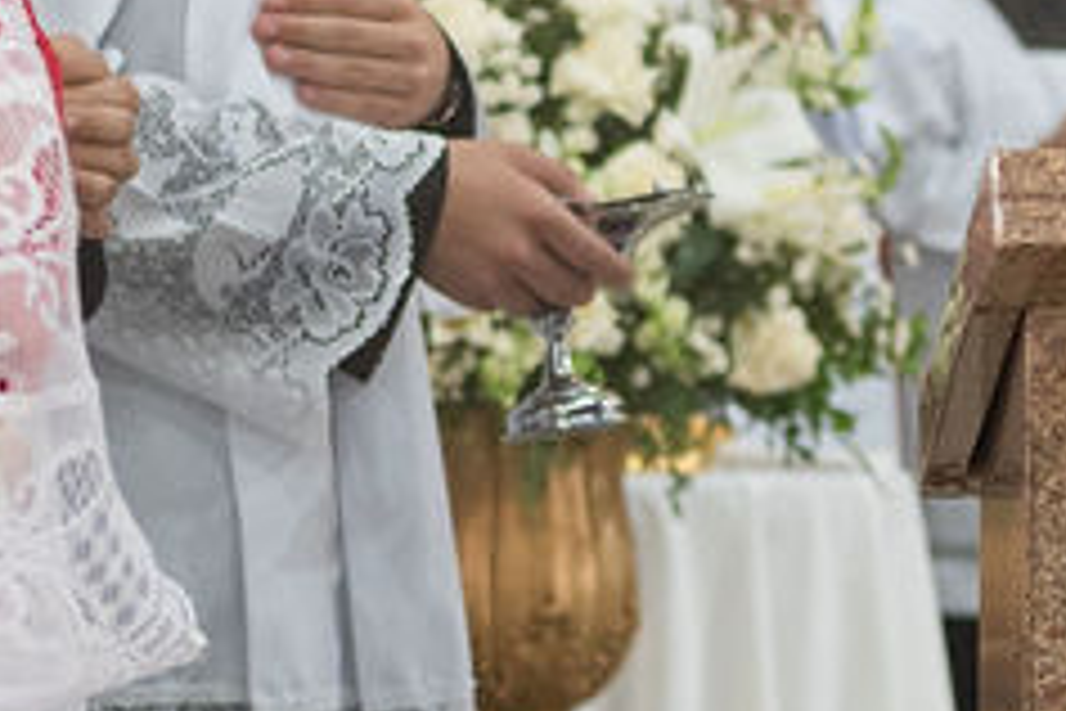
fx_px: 6662
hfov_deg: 8.9
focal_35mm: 225
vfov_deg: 6.1
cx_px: 1615
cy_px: -214
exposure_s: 1/160
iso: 640
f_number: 2.8
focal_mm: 35
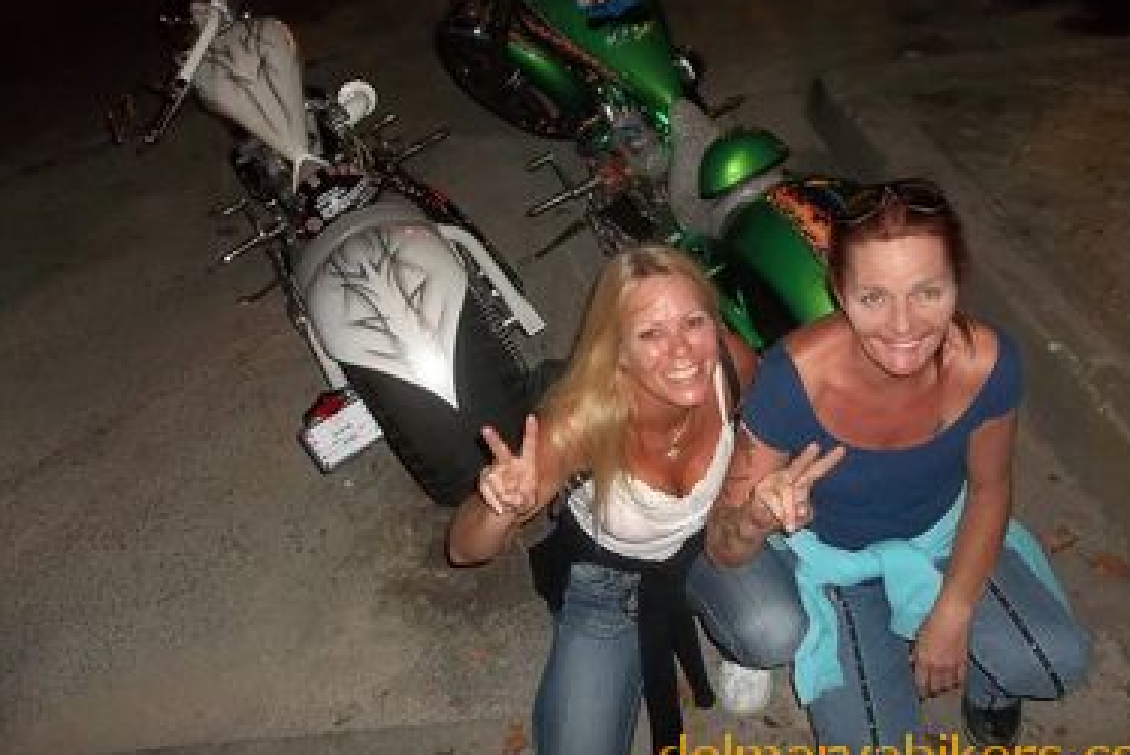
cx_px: 595
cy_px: 329
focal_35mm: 30
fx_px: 942
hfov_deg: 61.9
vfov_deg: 43.6
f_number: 3.5
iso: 250
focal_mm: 4.9
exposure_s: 1/30
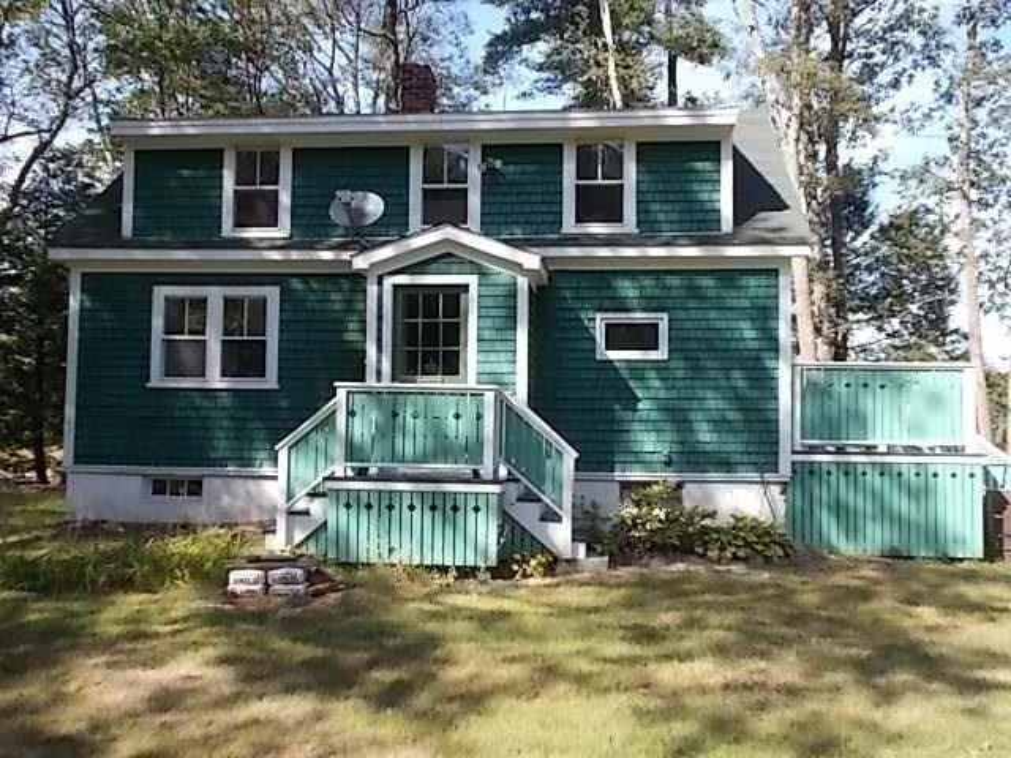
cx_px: 506
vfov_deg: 36.8
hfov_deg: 47.9
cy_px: 379
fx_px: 1139
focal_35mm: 39
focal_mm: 6.9
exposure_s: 1/250
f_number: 3.9
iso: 80
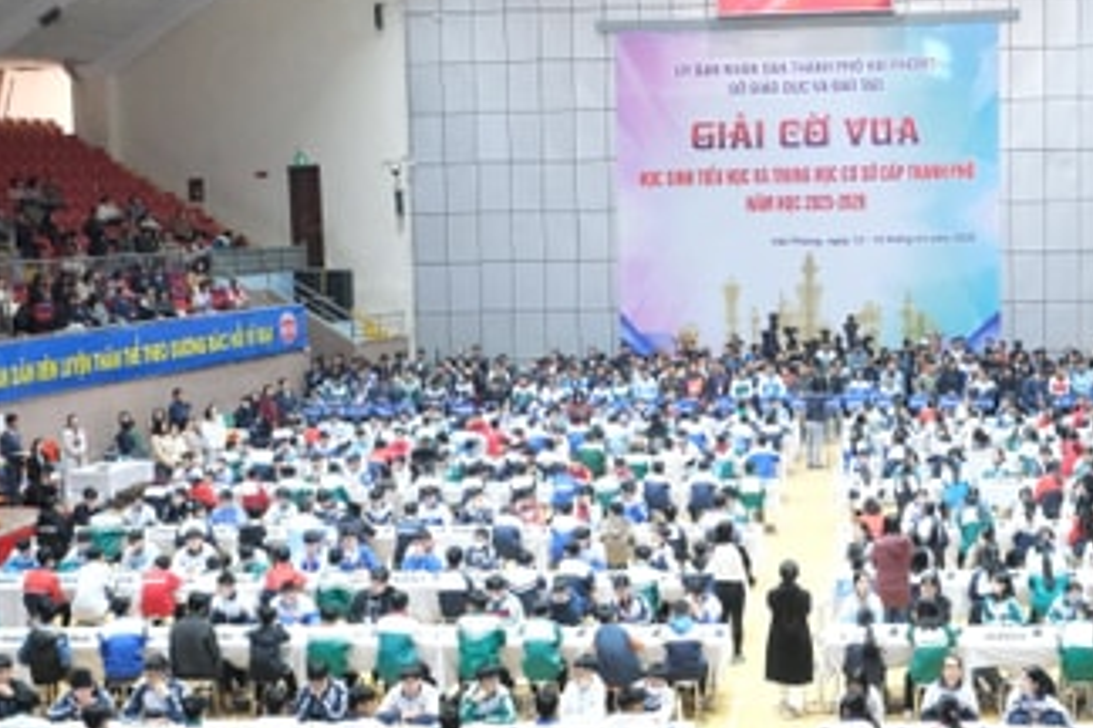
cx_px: 746
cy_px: 367
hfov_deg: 42.9
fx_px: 1366
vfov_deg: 29.9
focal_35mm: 45
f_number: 6.4
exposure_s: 1/180
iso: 10000
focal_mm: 18
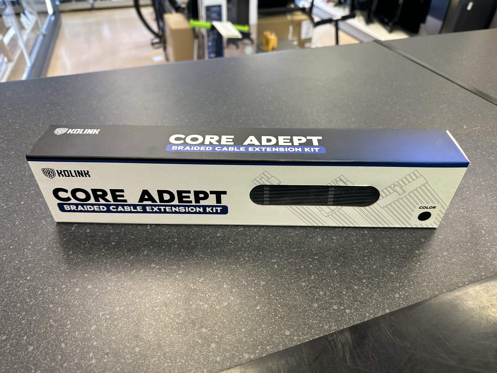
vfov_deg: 56.8
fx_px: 345
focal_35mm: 24
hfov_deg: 71.6
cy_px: 186
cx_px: 248
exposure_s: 1/100
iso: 160
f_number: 1.78
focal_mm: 6.86
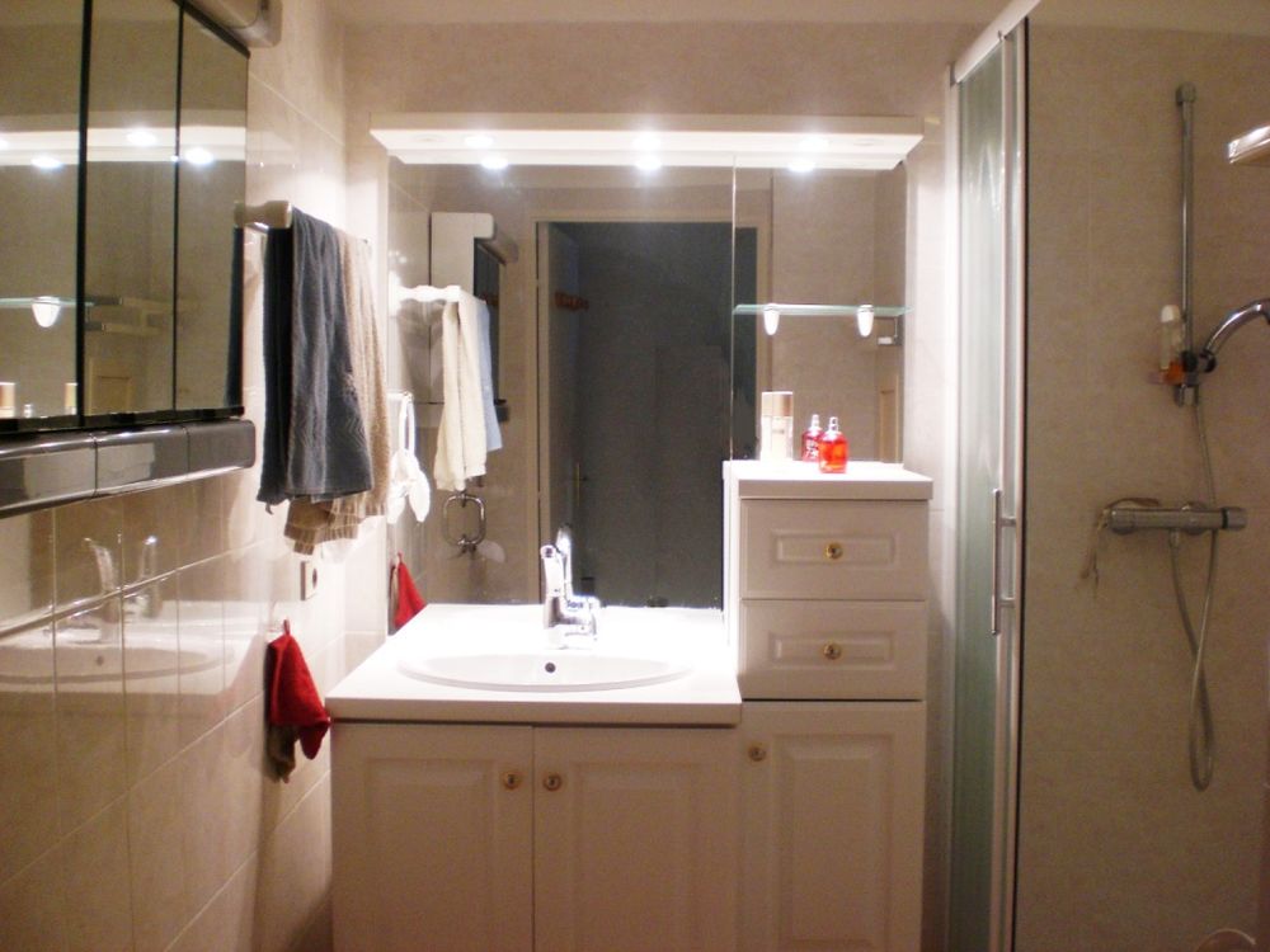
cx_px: 635
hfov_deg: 49.0
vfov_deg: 37.7
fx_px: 1394
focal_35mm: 38
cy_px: 476
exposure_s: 1/13
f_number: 3.1
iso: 100
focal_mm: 6.3
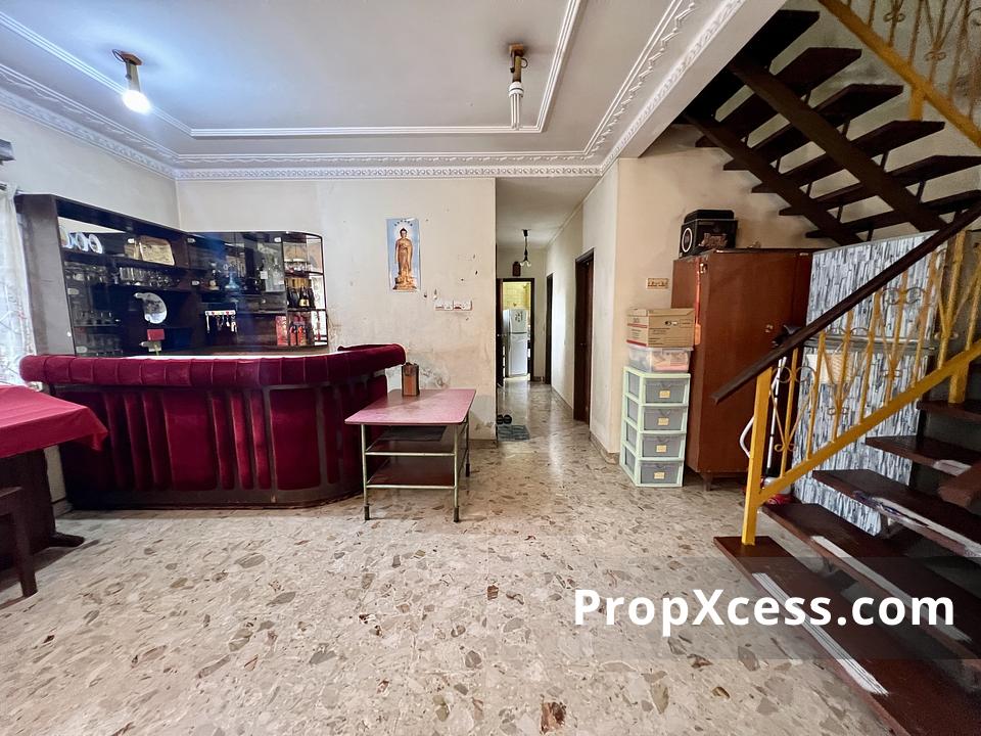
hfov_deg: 106.2
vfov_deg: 89.9
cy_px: 368
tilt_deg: -8.2
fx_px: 368
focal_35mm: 13
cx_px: 490
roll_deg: +0.6
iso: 640
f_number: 1.8
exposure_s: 1/50
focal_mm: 1.57
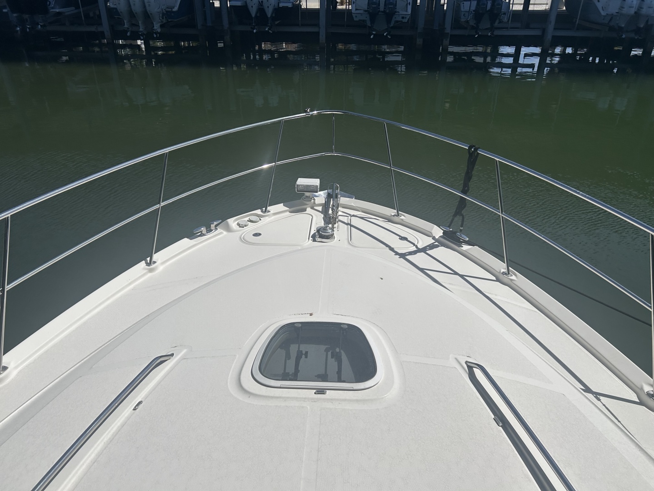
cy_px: 246
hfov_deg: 67.3
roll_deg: +0.2
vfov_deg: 53.1
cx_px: 327
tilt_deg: -28.2
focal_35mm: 26
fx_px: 491
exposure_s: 1/14286
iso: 50
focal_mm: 5.7
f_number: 1.5
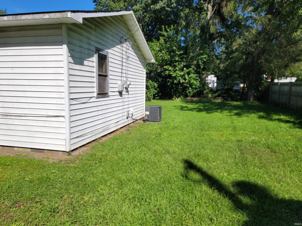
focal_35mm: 24
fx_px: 209
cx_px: 151
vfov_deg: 56.8
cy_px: 113
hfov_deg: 71.6
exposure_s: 1/1250
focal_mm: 6.7
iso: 16
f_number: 1.8
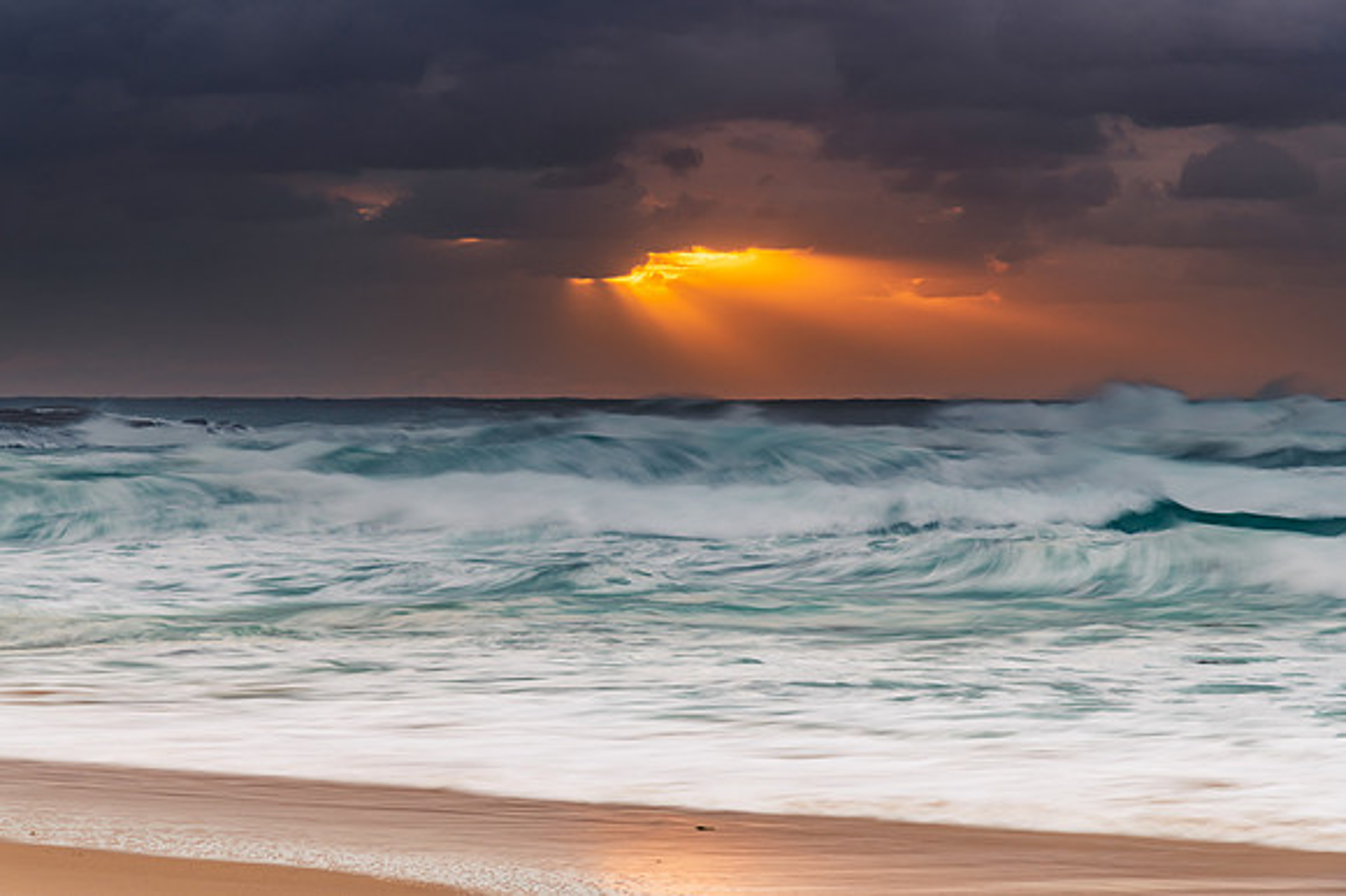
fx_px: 4606
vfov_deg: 11.1
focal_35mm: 123
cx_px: 663
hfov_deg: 16.6
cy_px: 455
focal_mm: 120
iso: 100
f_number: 9
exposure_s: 1/2.5
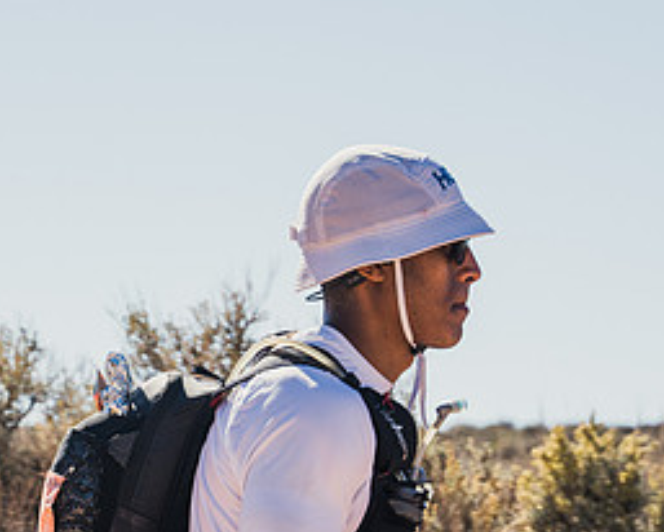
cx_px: 160
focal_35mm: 319
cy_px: 417
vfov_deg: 4.9
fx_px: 6274
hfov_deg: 6.1
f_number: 10
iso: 100
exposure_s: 1/400
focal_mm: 150
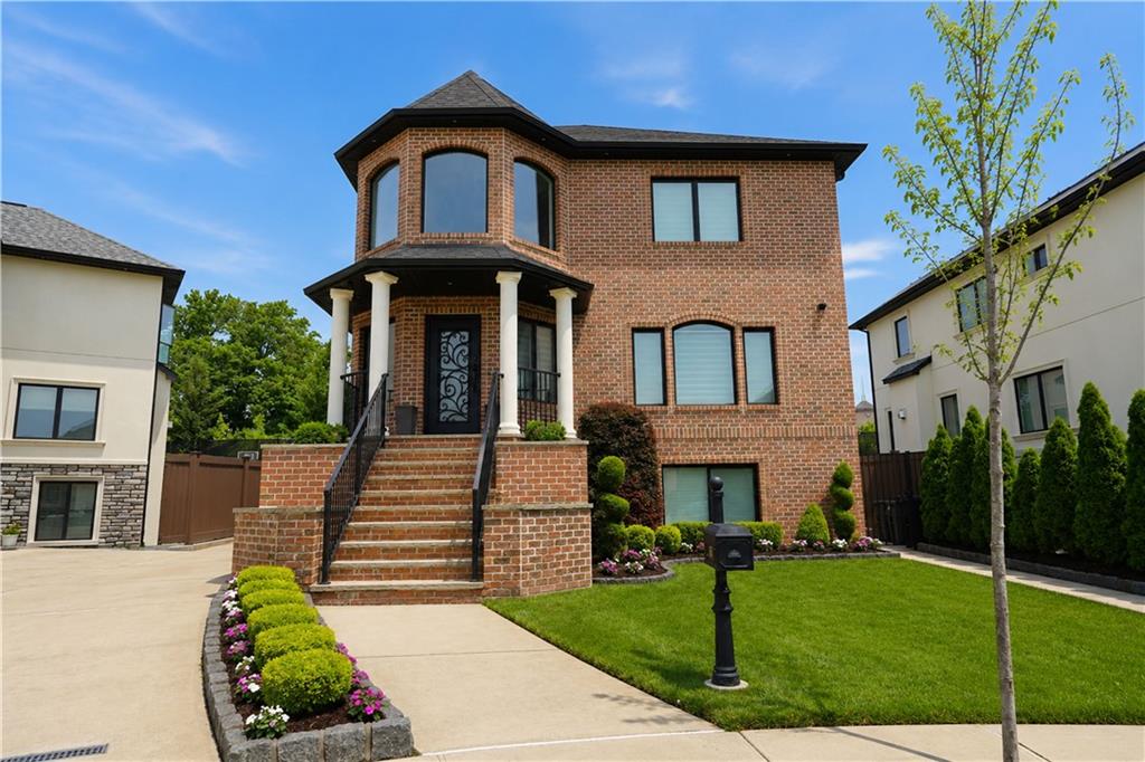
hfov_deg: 79.9
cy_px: 381
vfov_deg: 58.3
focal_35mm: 22
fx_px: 684
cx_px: 572
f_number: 5.6
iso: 100
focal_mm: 21.5
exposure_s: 1/80
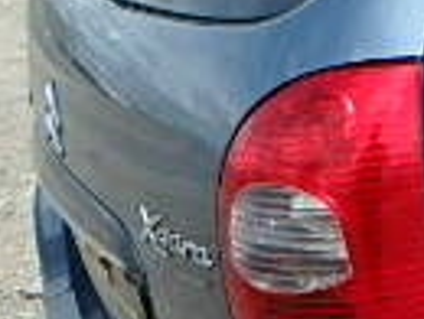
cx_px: 851
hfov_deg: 15.3
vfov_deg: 14.2
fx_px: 1264
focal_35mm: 103
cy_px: 296
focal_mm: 3.7
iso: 125
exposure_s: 1/400
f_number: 6
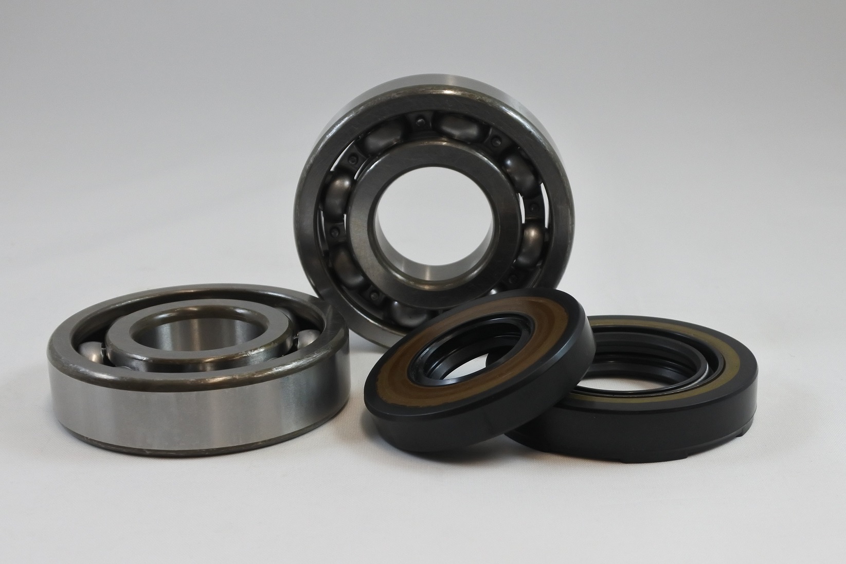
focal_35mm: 43
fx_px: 1011
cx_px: 423
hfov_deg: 45.4
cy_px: 282
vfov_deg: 31.2
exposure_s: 1/160
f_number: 4.5
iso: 400
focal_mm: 16.1
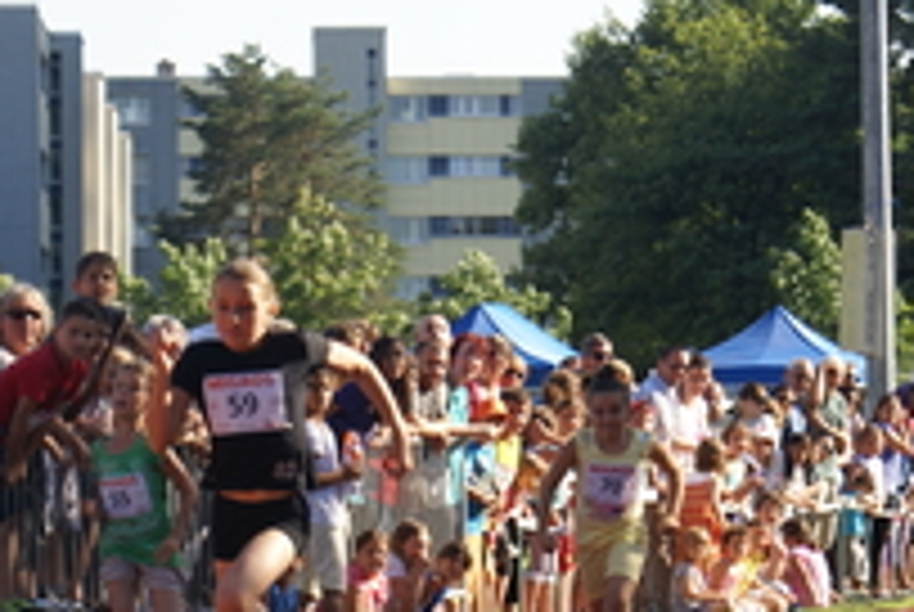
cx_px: 828
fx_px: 6077
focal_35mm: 239
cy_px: 394
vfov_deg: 5.8
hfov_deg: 8.6
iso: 100
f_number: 5.6
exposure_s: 1/250
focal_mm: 60
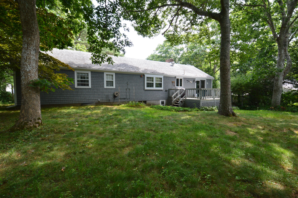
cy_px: 99
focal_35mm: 15
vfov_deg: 77.2
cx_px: 149
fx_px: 124
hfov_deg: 100.4
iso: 400
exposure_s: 1/100
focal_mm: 10
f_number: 9
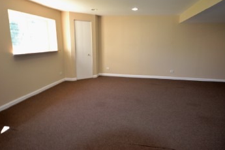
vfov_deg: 55.8
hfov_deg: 76.9
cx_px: 124
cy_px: 67
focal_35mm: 23
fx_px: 141
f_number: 4.5
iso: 800
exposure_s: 1/60
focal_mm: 13
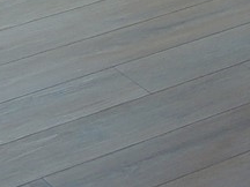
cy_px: -366
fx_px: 1603
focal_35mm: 222
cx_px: 454
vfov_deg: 6.2
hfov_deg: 8.6
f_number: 3.1
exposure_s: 1/80
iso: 100
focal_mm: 5.3
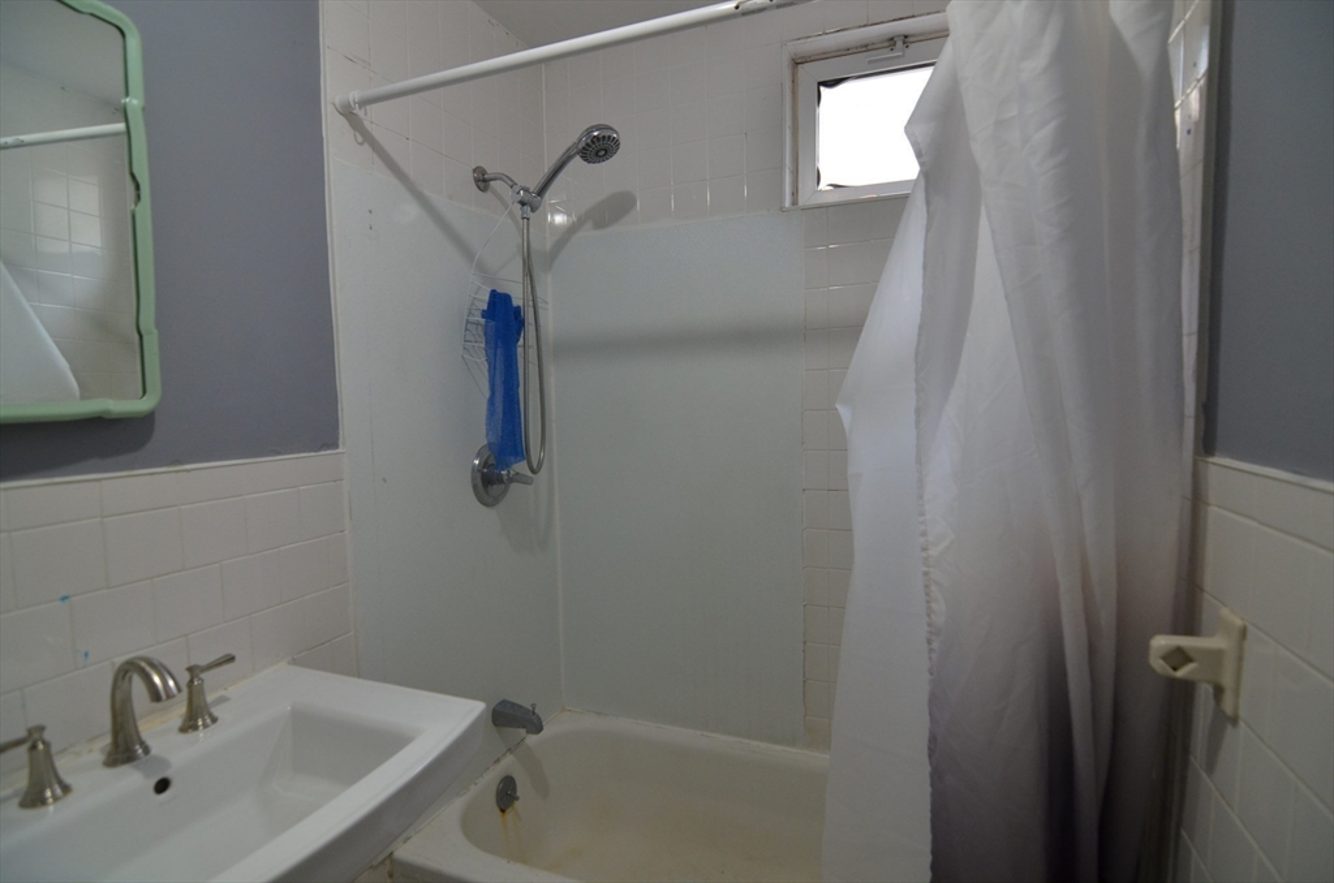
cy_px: 442
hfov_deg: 95.1
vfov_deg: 71.8
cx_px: 667
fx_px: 610
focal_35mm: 16
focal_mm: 11
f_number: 4
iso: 500
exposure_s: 1/60
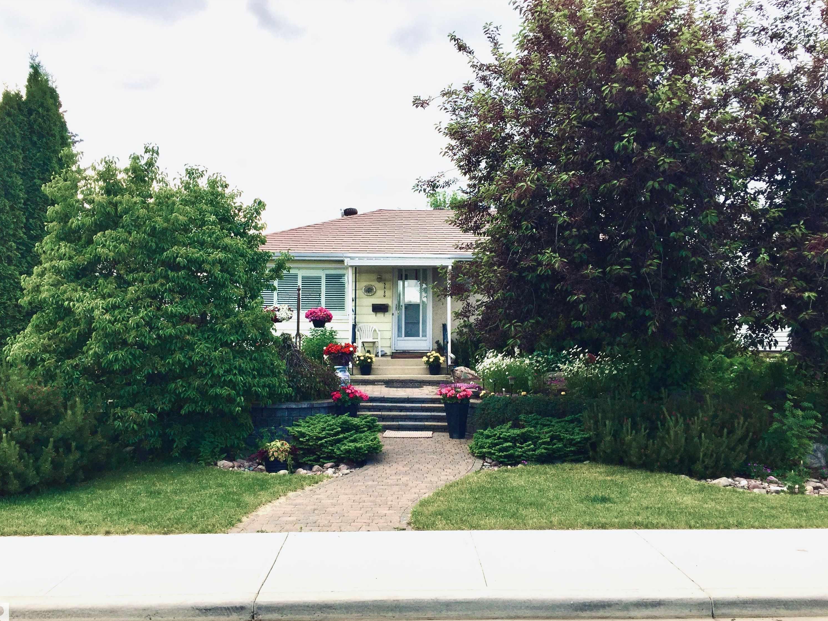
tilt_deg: +2.7
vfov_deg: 46.8
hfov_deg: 60.0
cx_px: 409
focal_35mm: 30
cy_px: 319
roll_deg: -1.7
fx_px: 718
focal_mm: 4.15
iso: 32
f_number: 2.2
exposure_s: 1/659
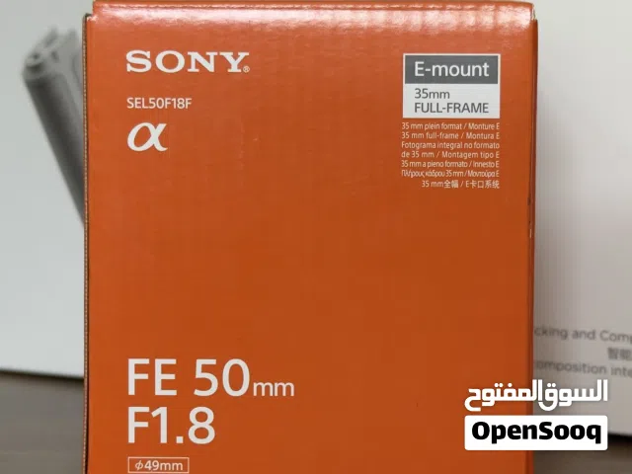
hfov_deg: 39.7
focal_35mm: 48
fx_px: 876
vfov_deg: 30.3
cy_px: 237
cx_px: 316
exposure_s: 1/50
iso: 125
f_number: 1.78
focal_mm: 6.76
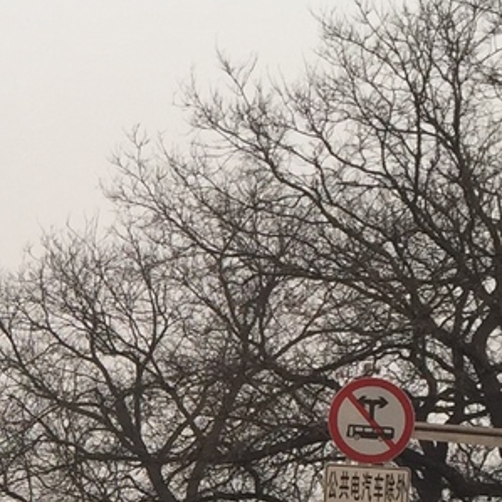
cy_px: 625
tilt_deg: +4.6
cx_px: -272
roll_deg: -1.9
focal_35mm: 137
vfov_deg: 12.4
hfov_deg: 12.1
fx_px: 2248
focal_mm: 4.15
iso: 32
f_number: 2.2
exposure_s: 1/117
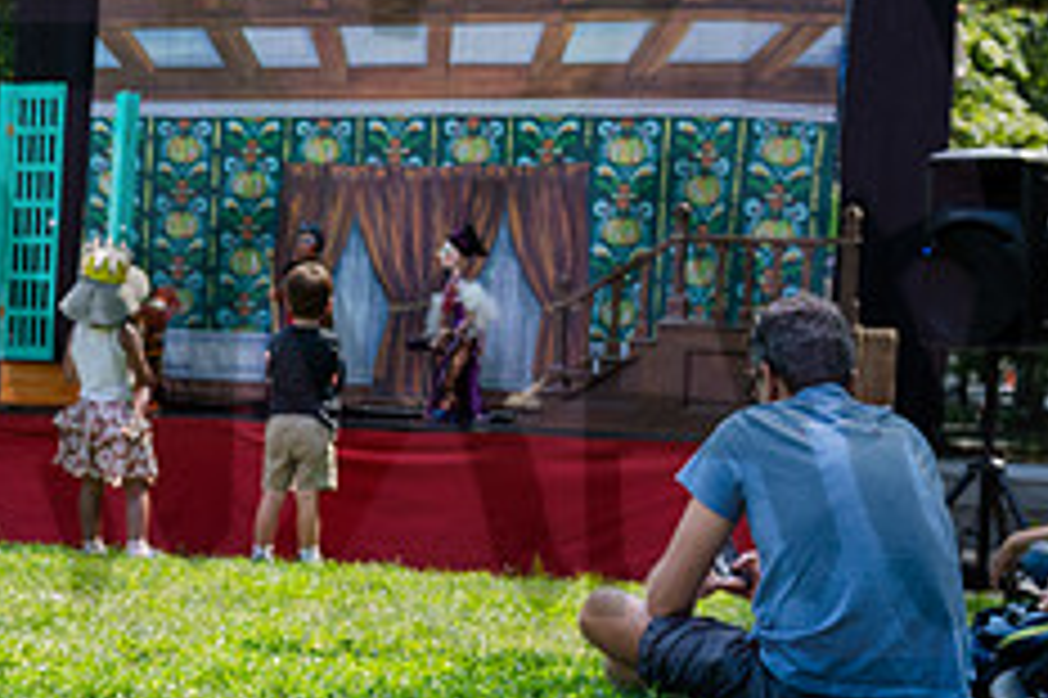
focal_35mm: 112
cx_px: -175
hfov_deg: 17.5
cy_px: 448
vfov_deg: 12.2
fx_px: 3258
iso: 200
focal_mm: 38
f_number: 4.5
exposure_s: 1/400
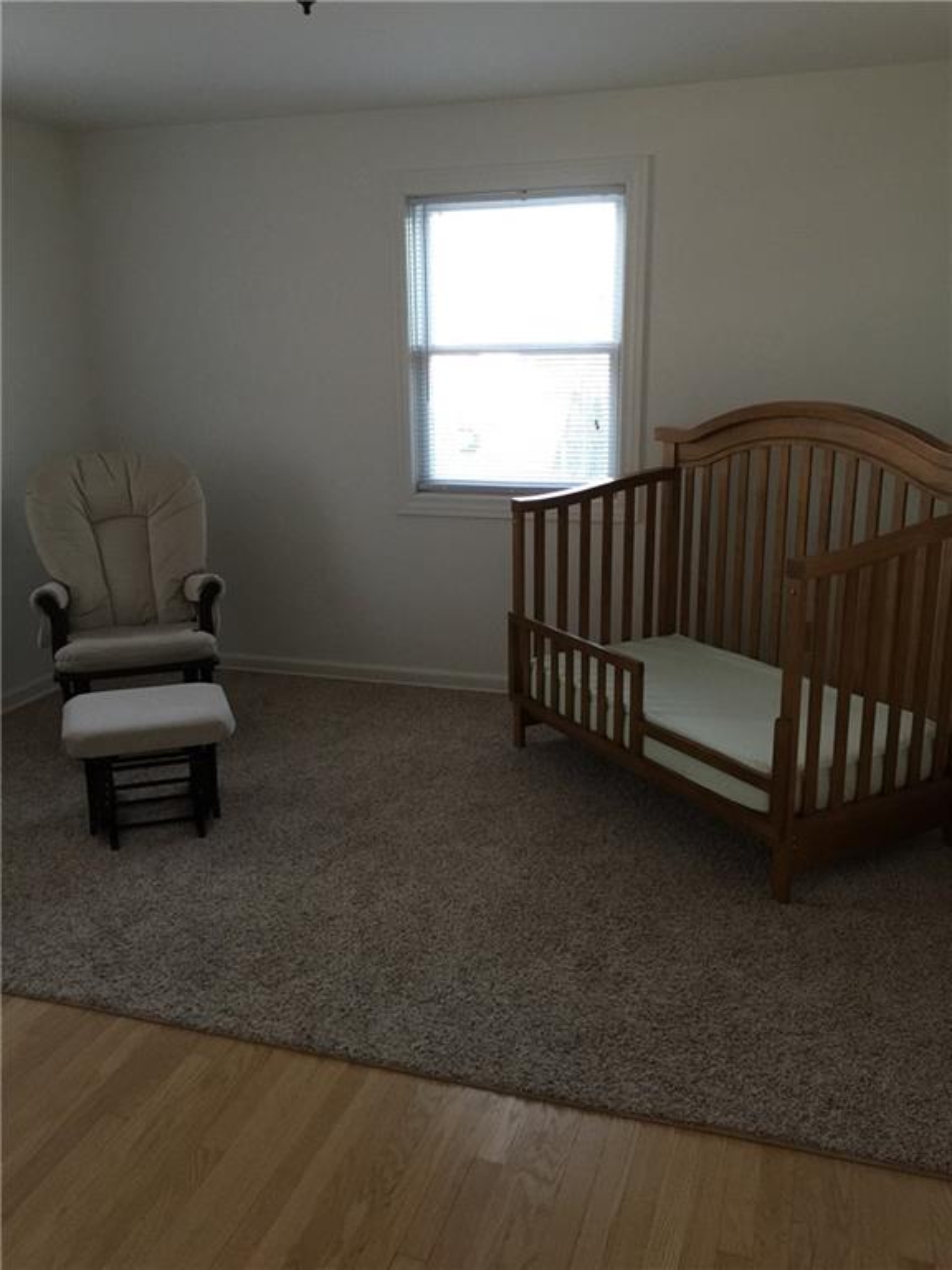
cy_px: 635
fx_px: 1063
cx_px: 476
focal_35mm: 29
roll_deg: +1.4
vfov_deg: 61.7
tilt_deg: -13.4
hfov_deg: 48.2
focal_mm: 4.15
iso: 125
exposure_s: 1/15
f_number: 2.2
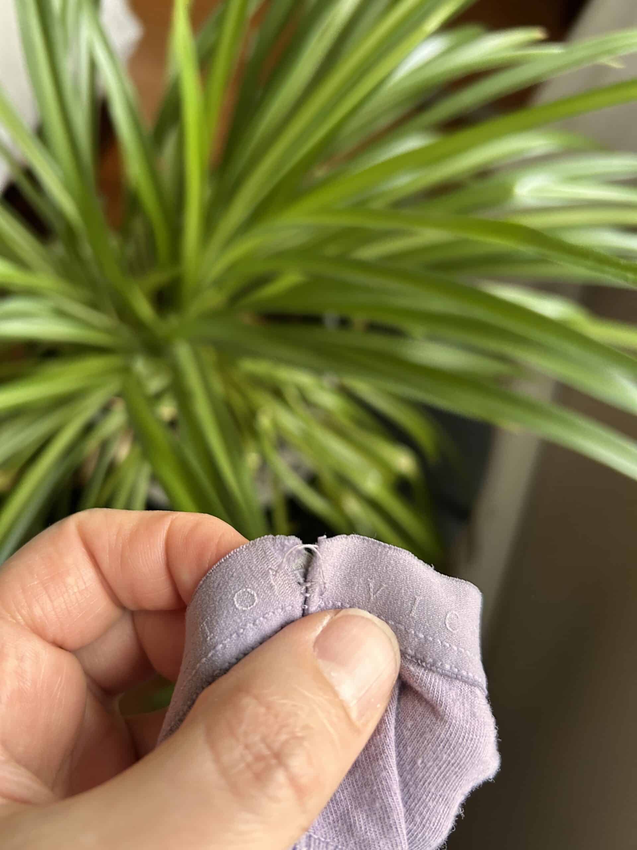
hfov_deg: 53.1
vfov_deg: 67.3
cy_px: 425
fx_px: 638
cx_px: 318
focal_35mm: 26
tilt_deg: -73.2
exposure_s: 1/60
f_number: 1.5
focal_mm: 5.7
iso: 200
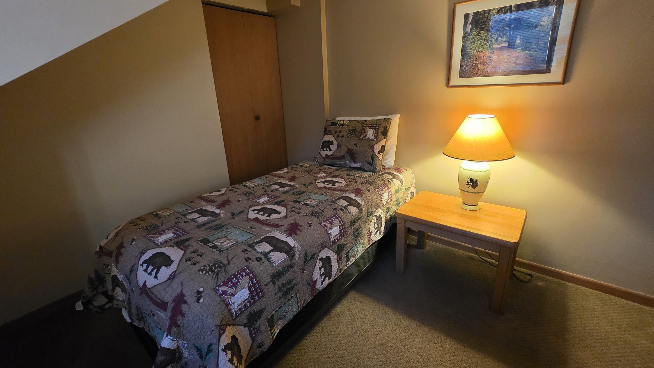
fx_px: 260
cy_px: 172
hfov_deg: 103.0
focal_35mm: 15
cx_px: 323
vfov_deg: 70.5
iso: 800
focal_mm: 2.2
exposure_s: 1/60
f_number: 1.9
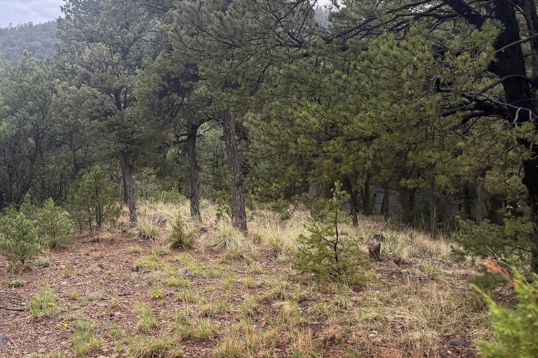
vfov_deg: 33.4
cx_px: 149
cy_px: 191
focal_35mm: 40
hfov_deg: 47.1
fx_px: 598
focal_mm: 6.76
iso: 200
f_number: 1.78
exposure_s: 1/132
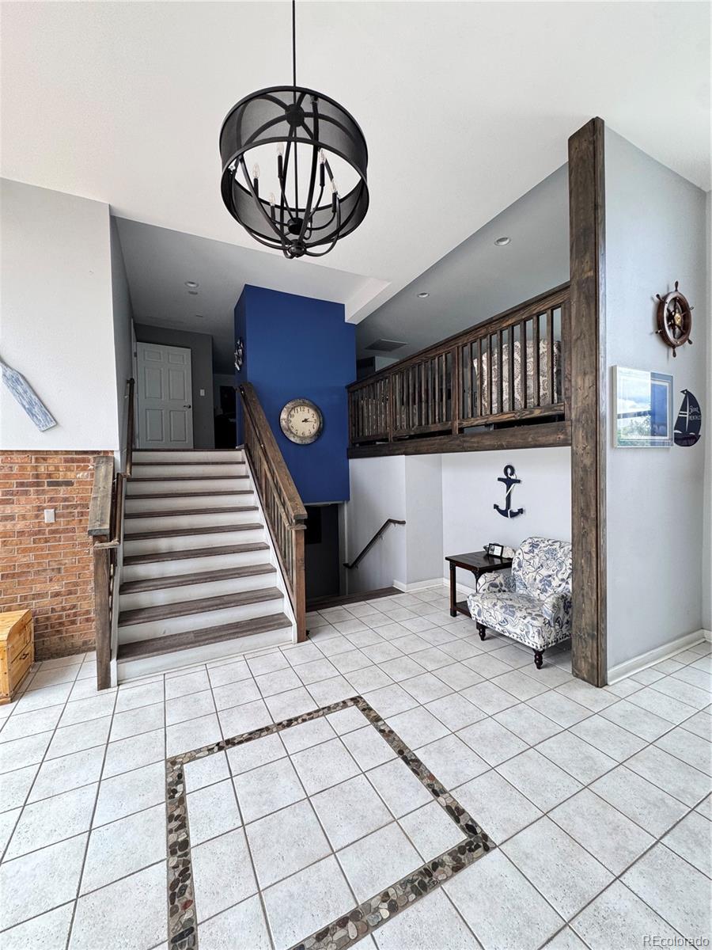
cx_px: 356
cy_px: 475
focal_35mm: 14
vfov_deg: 102.1
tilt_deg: -0.8
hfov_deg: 85.7
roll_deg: +0.9
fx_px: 384
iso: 125
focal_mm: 2.22
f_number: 2.2
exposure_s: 1/120
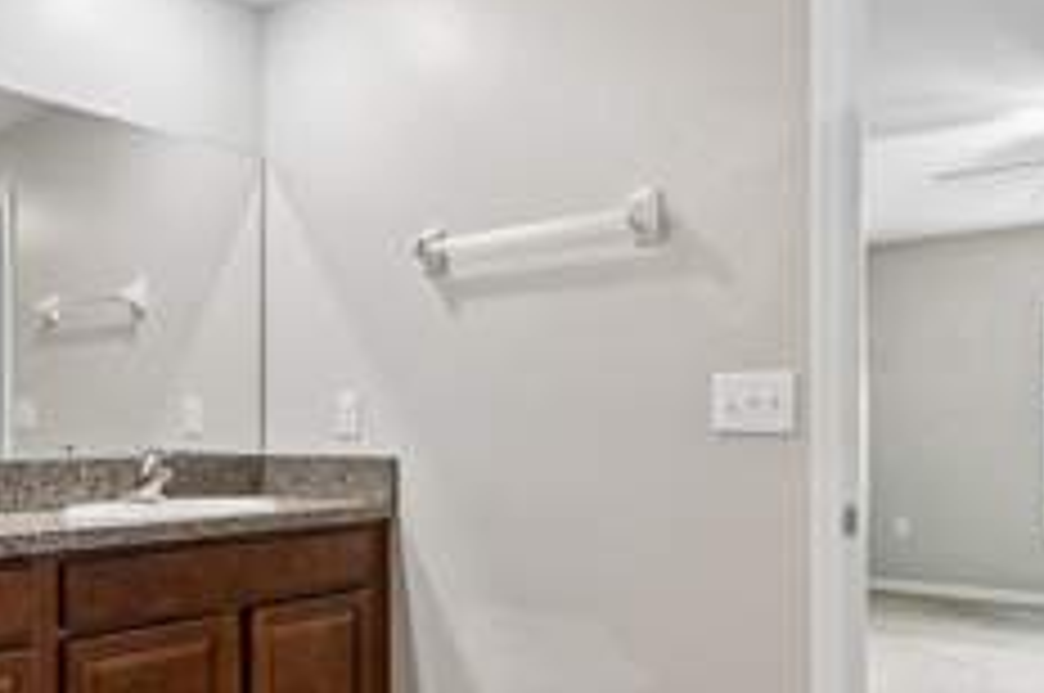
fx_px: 898
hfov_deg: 59.9
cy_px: 443
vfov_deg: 41.8
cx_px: 418
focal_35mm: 31
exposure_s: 1/3.33
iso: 100
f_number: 7.1
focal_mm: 10
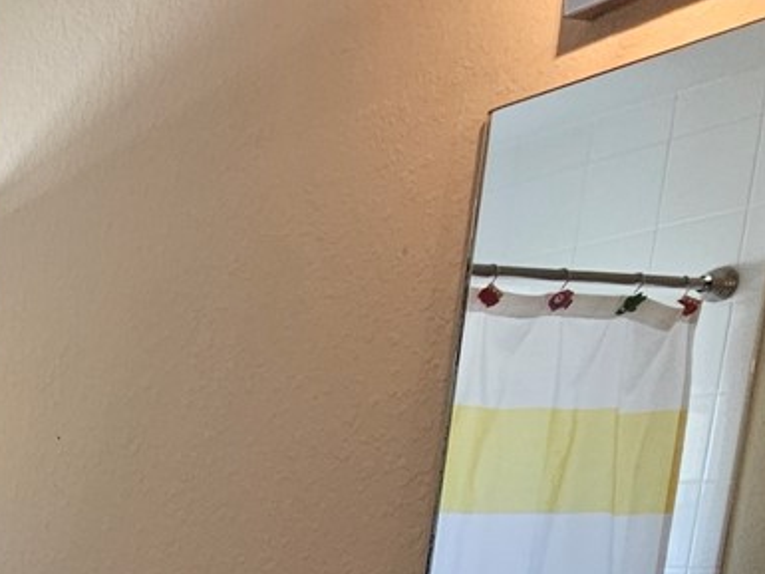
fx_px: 1194
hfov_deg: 24.5
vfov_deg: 23.1
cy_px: 802
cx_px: -471
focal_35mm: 54
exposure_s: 1/60
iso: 100
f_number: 2.2
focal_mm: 2.2
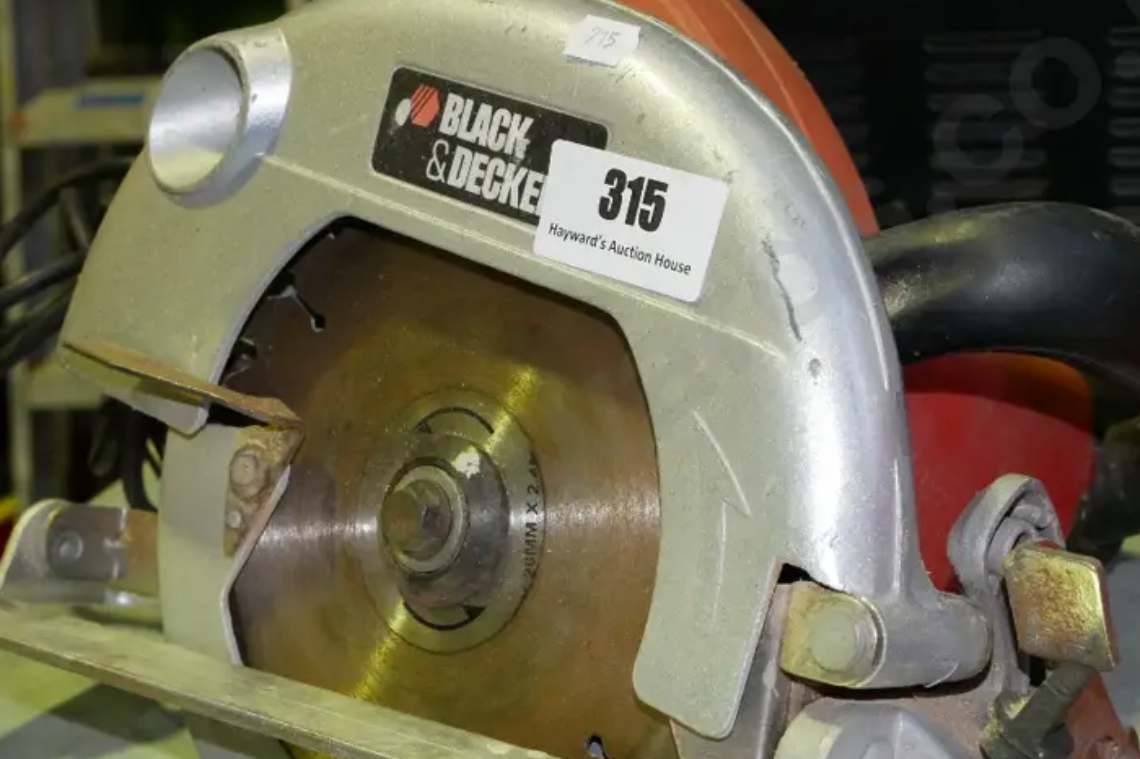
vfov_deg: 20.3
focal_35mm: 67
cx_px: 604
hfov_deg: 30.1
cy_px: 419
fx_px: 2121
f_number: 5.6
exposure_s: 1/160
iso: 3200
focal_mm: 22
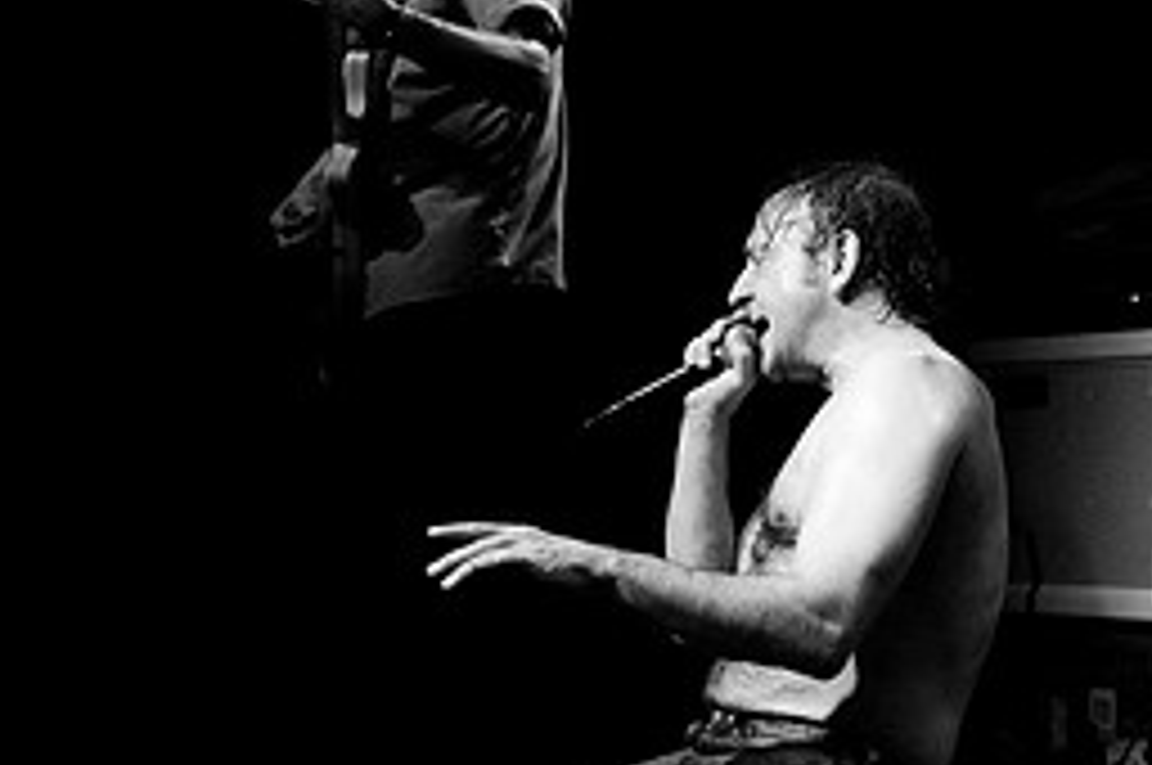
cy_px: 547
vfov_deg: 13.4
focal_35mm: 102
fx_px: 3260
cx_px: 765
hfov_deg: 20.0
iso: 1000
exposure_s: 1/500
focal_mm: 30
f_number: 3.2
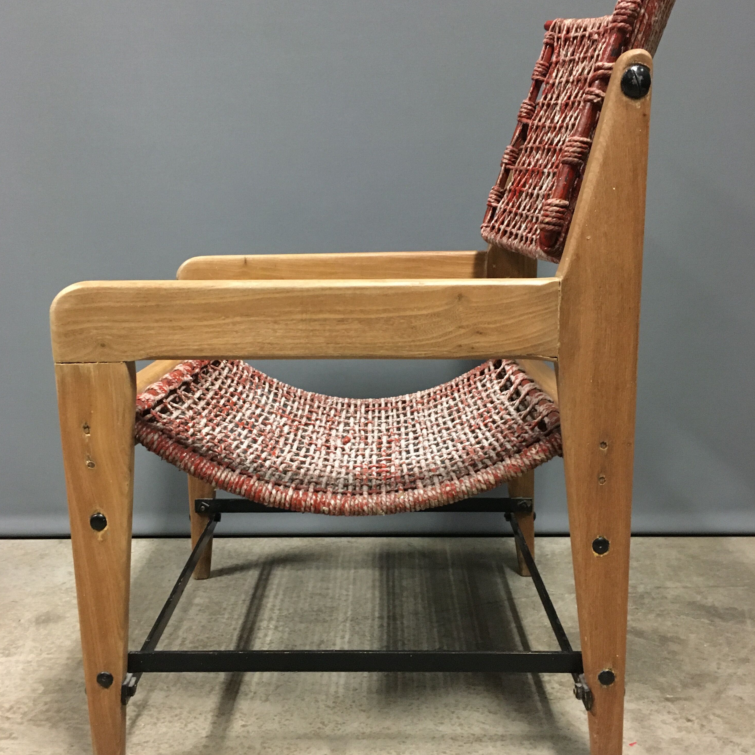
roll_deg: +1.1
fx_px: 864
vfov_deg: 47.2
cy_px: 354
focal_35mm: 35
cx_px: 371
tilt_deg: -10.4
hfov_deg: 47.2
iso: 400
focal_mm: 4.15
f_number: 2.2
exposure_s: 1/17
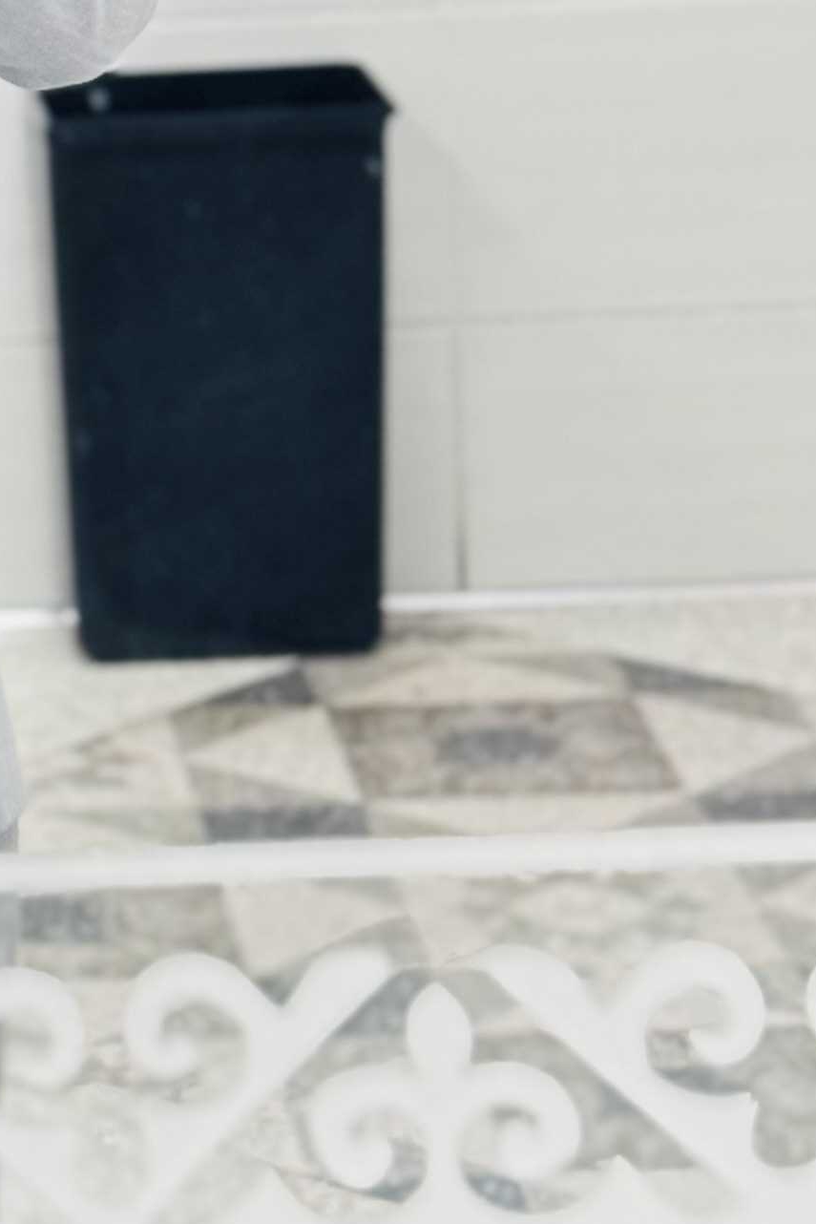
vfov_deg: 12.8
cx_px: -613
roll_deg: +3.2
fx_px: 5336
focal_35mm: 157
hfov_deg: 8.4
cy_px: -168
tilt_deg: -7.7
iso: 250
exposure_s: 1/33
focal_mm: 6.76
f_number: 1.78
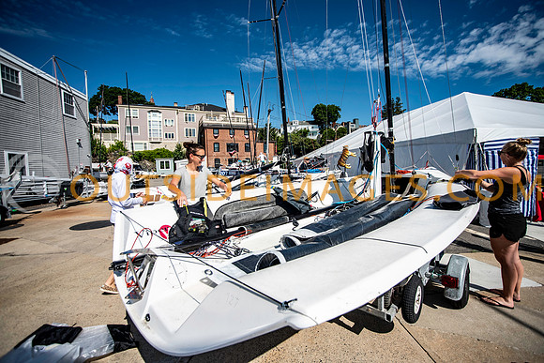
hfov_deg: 100.4
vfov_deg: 77.4
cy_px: 182
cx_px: 272
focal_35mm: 15
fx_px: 227
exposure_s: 1/4000
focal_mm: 15
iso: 400
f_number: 6.3
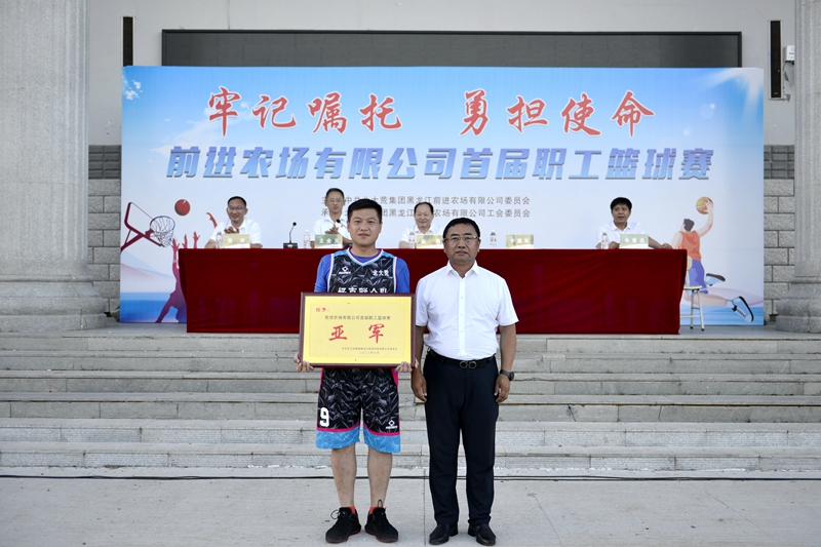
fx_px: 912
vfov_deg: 33.4
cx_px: 410
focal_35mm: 40
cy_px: 274
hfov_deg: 48.5
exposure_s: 1/800
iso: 320
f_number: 2.8
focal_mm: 40
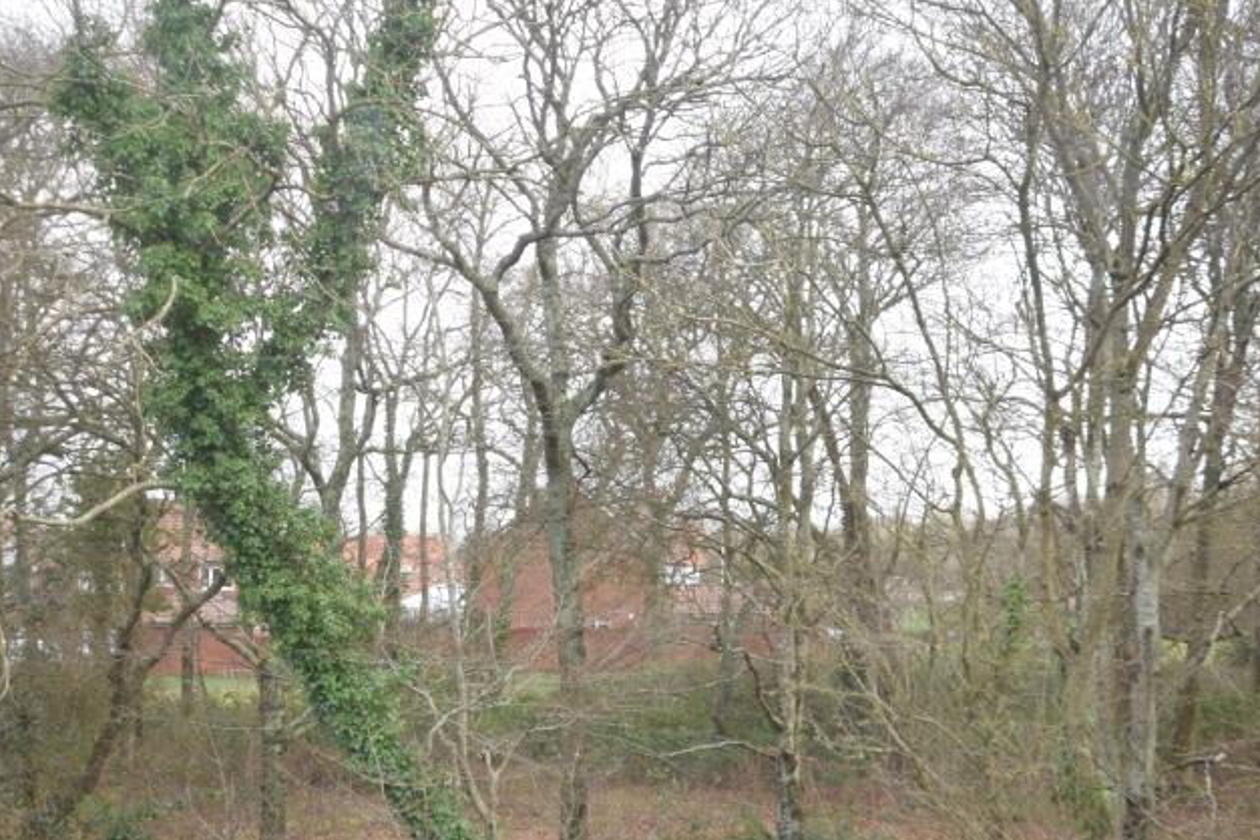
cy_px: 670
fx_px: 1715
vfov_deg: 27.0
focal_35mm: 49
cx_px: 625
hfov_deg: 40.3
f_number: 5.6
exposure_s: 1/80
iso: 400
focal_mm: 20
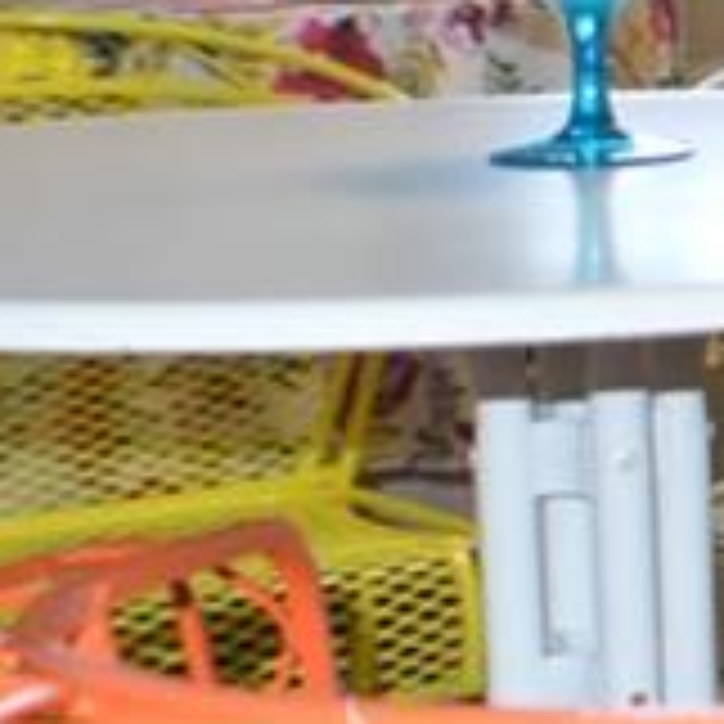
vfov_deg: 11.7
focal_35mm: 146
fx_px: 3455
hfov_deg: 10.3
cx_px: 1785
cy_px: -135
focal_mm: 18
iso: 400
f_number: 4
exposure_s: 1/80
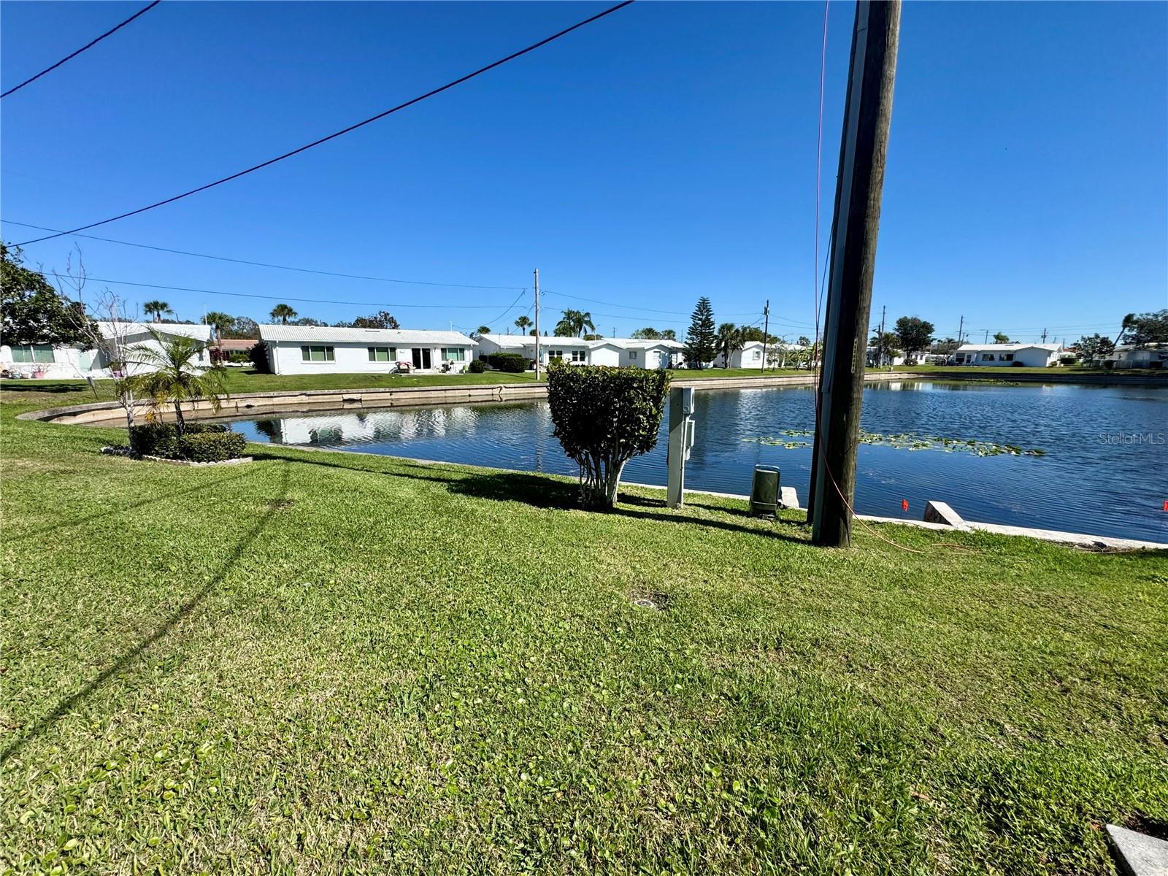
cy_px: 438
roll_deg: -0.4
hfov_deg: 102.1
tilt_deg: -10.2
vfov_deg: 85.7
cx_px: 584
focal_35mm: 14
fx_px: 472
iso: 50
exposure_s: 1/2083
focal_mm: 2.22
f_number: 2.2
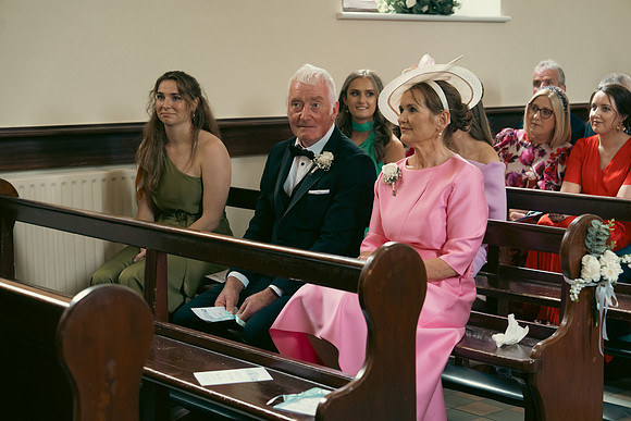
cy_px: 210
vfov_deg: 19.5
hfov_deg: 28.8
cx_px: 316
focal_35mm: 70
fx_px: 1227
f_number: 3.5
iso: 1600
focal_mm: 70
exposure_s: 1/200
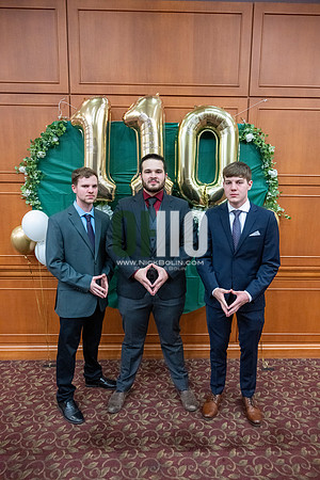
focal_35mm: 24
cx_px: 160
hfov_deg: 53.1
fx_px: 320
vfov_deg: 73.7
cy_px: 240
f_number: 4
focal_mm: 24
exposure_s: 1/125
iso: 8000
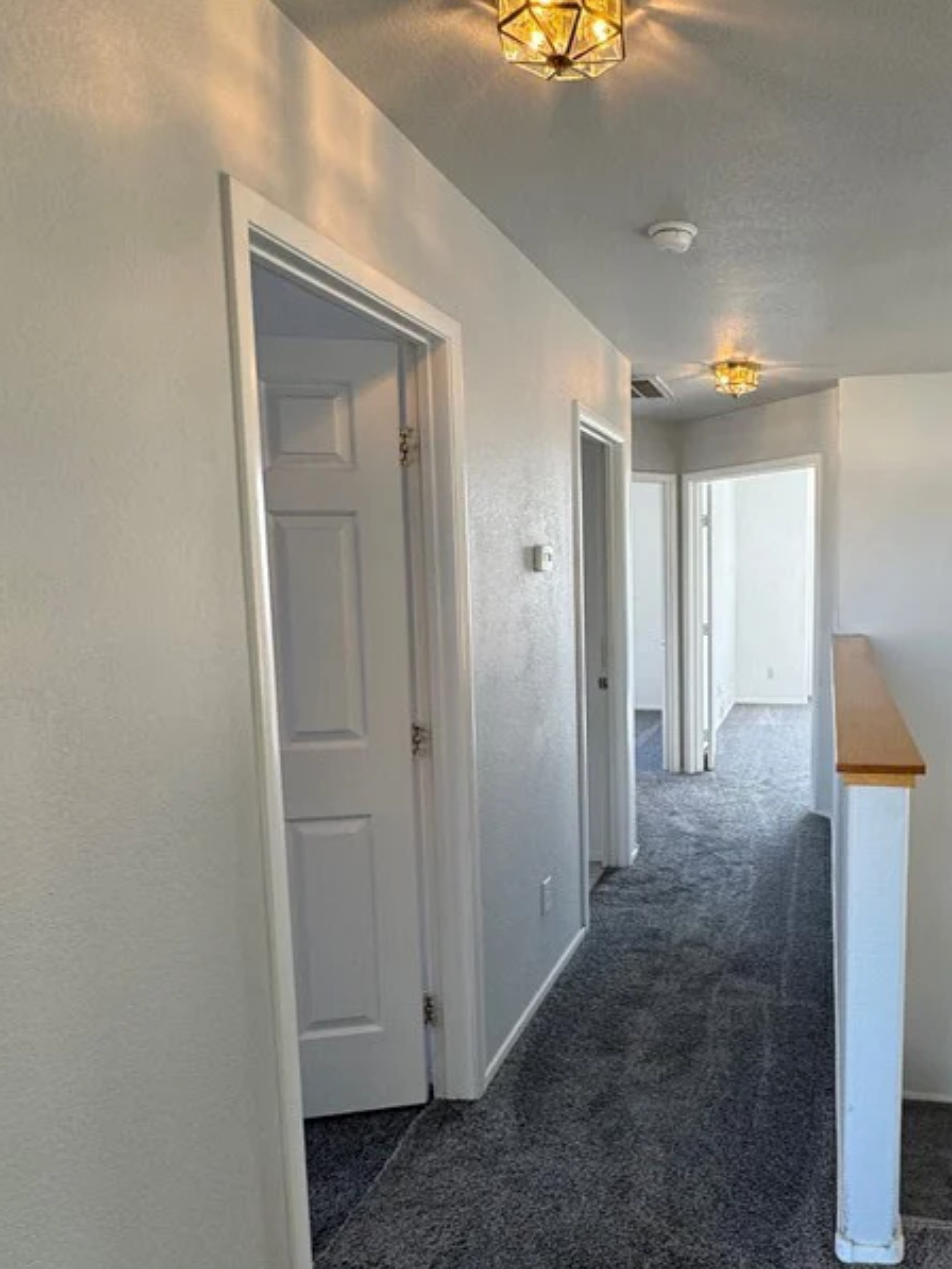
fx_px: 880
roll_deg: +0.0
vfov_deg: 71.6
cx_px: 682
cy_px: 661
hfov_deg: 54.8
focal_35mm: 24
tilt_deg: -6.8
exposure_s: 1/120
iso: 125
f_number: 2.2
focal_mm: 2.22
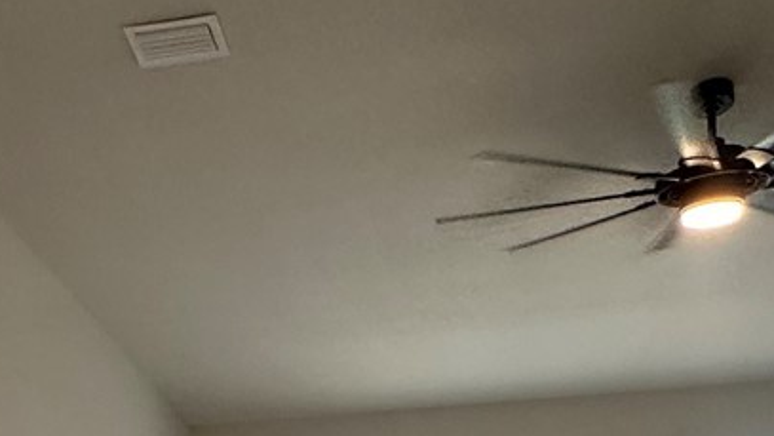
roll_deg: +2.2
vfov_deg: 16.9
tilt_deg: -7.6
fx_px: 1231
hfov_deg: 34.0
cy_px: 758
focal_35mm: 60
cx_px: 169
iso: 250
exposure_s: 1/120
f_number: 2.2
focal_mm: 2.22
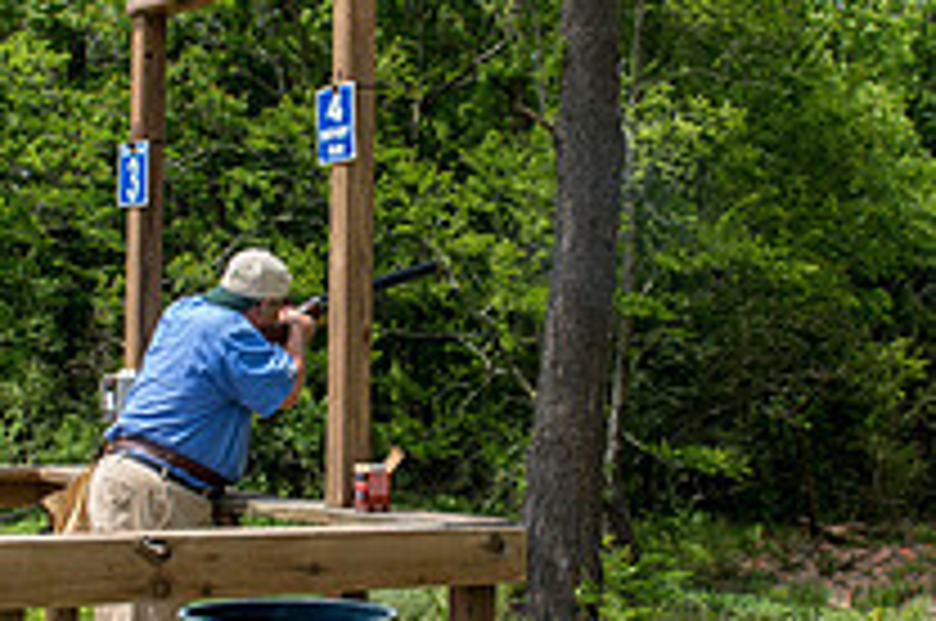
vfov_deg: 20.2
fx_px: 1739
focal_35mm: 67
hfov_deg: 30.1
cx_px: 436
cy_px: 324
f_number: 9
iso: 160
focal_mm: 24
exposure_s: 1/200
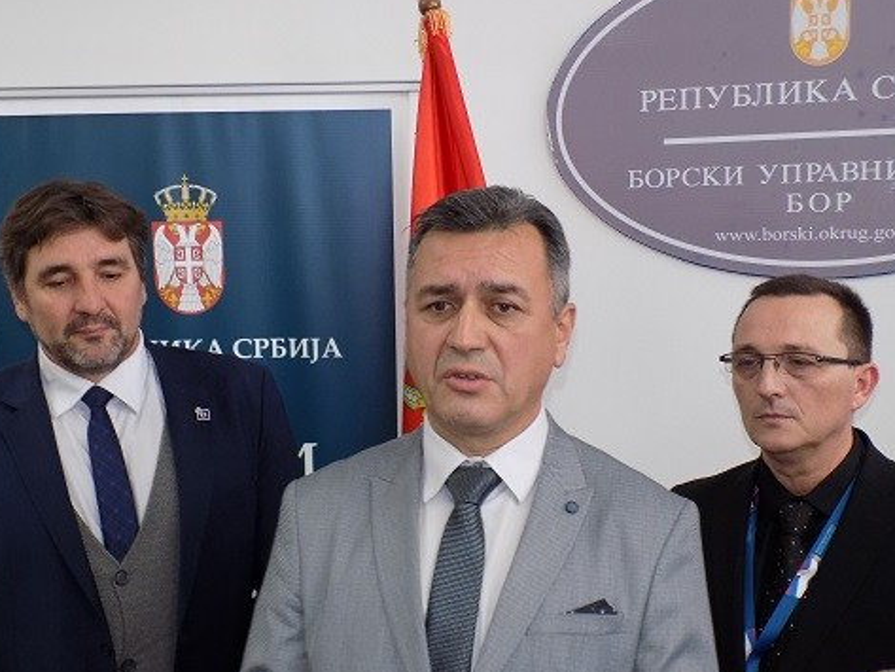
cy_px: 384
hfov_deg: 36.8
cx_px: 418
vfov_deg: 28.0
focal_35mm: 52
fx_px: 1345
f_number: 3.6
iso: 180
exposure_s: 1/30
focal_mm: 7.3
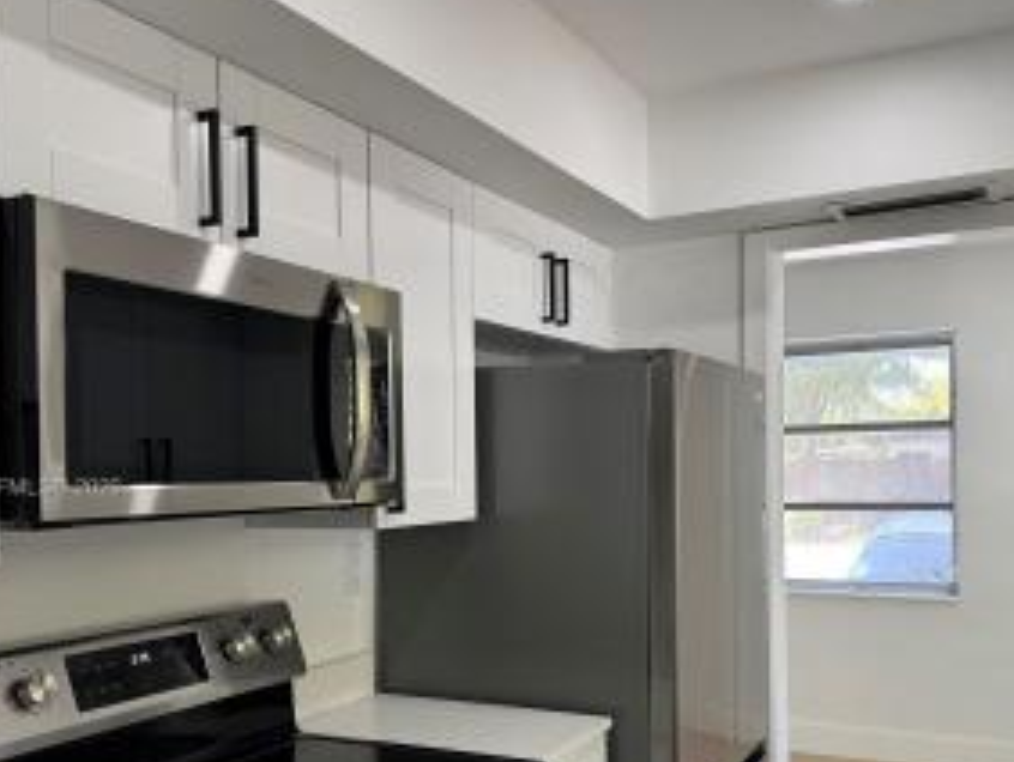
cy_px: 489
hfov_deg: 53.8
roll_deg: +1.3
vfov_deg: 41.5
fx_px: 997
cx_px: 561
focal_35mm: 34
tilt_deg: -1.4
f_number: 1.78
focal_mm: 6.76
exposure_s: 1/121
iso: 100
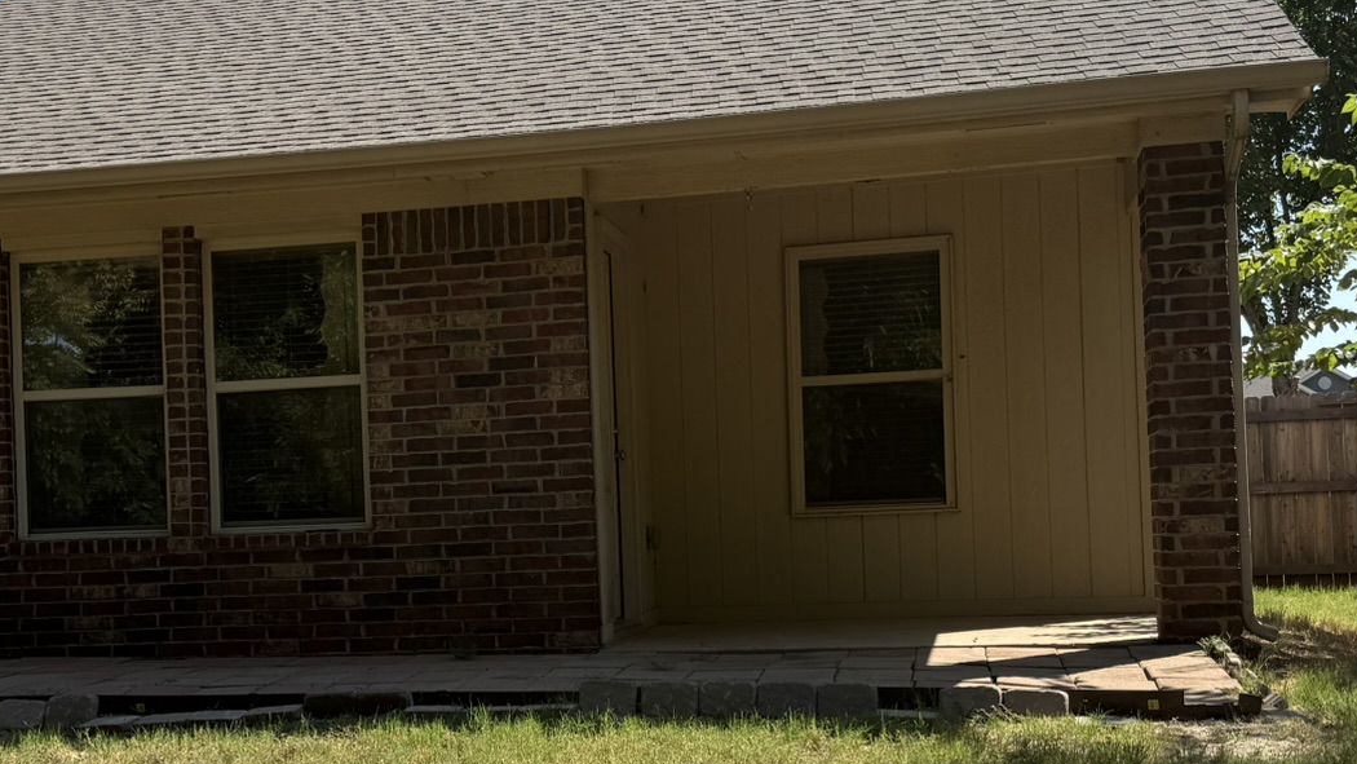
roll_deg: +2.5
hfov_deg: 40.4
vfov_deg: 23.4
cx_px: 527
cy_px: 491
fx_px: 1835
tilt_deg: +1.3
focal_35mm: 51
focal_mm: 6.76
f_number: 1.78
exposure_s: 1/3145
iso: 80
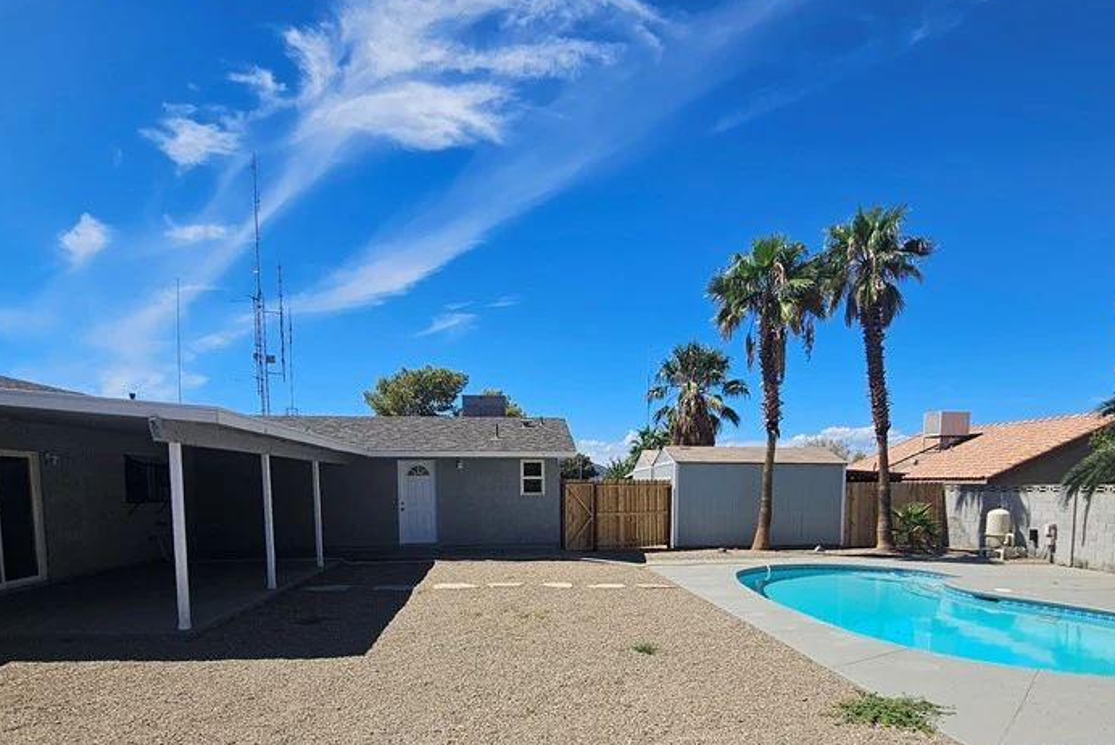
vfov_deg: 59.0
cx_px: 585
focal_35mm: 20
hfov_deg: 83.9
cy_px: 550
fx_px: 620
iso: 50
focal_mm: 2.2
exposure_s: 1/3436
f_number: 2.2
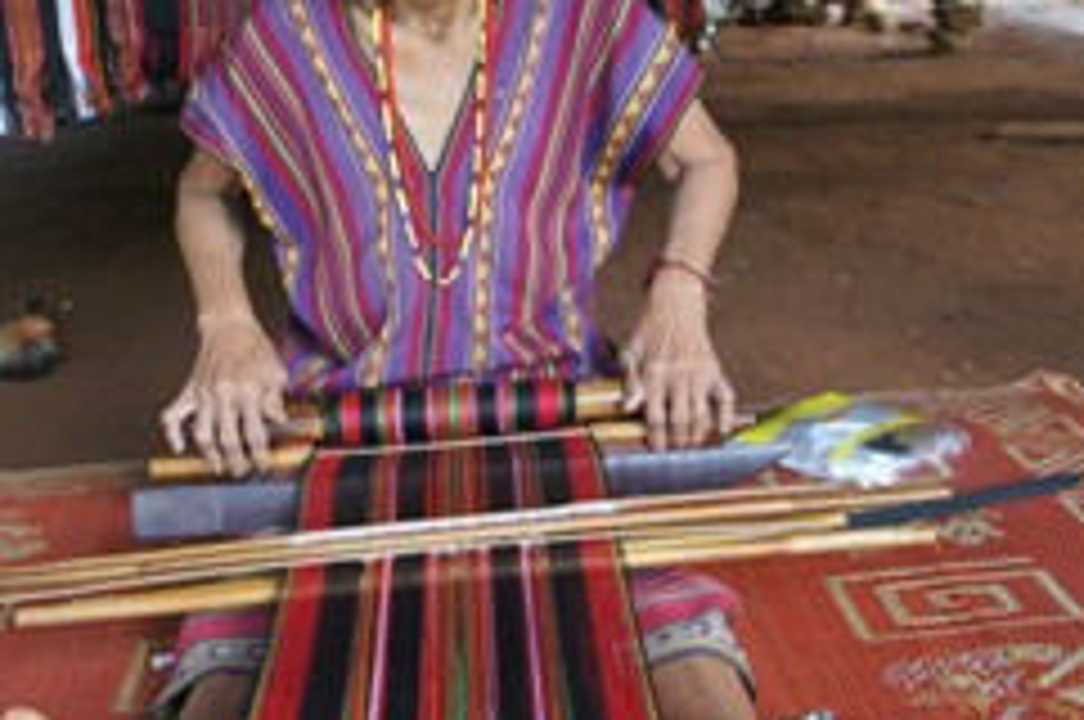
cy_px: 302
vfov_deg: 25.4
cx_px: 432
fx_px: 1592
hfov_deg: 37.5
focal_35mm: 53
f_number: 3.5
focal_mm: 19
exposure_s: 1/30
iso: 500
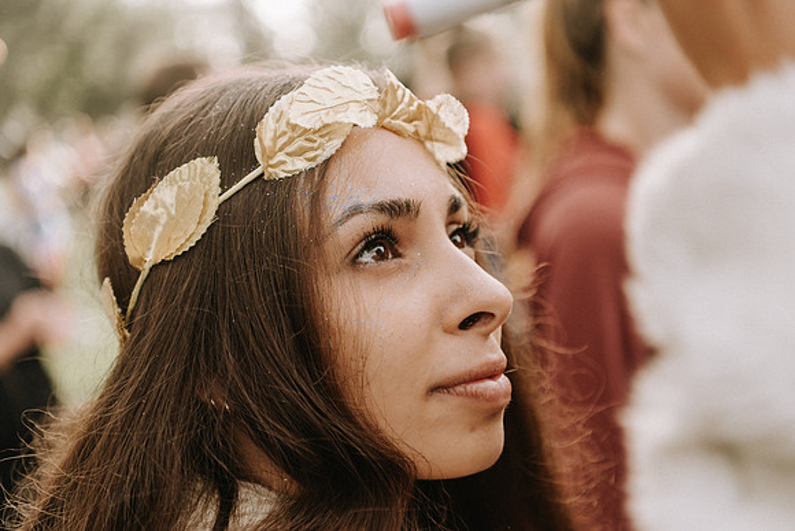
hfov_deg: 36.2
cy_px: 266
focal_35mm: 55
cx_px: 398
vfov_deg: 24.6
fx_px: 1215
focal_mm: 55
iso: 180
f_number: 2.8
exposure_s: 1/400
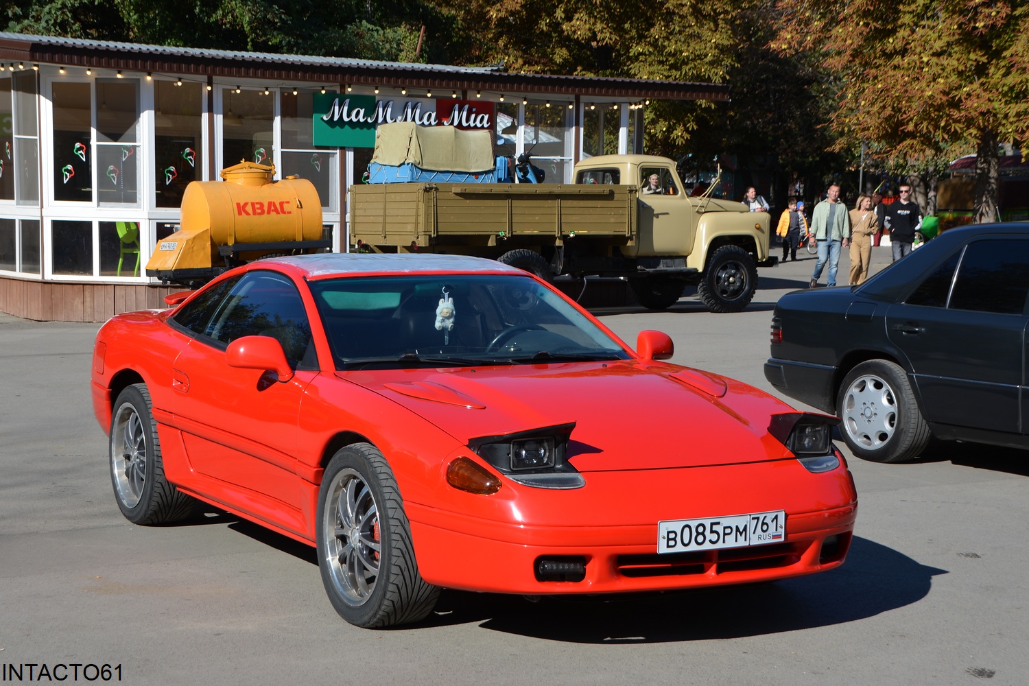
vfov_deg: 20.6
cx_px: 514
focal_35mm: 66
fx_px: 1886
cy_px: 343
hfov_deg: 30.5
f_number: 8
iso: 100
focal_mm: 44
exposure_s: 1/250
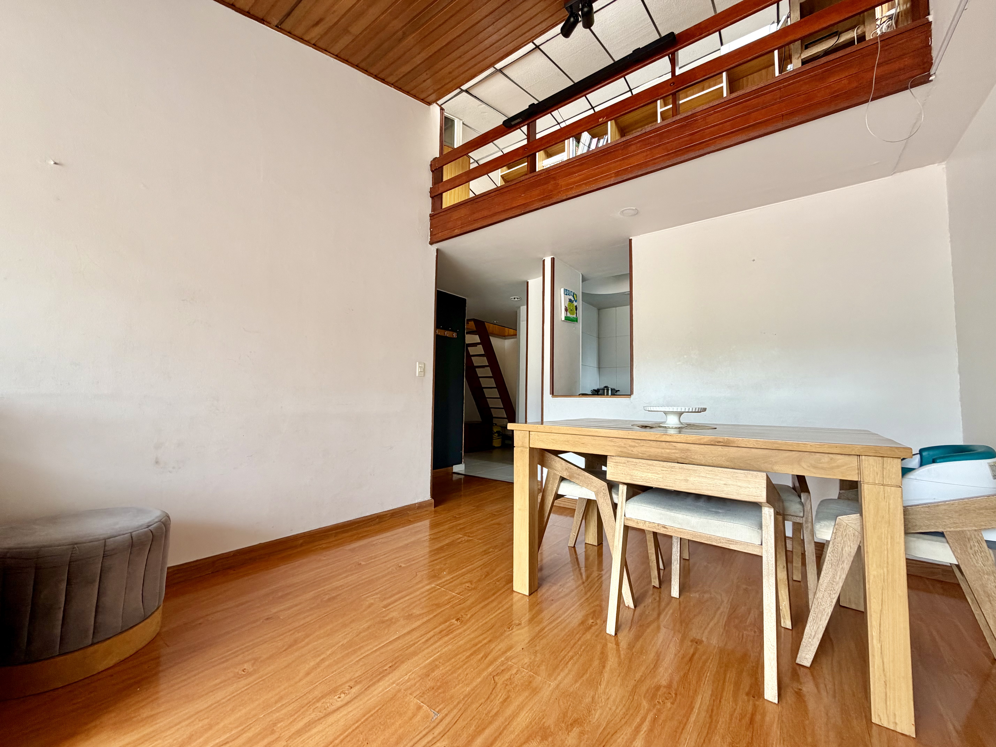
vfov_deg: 85.7
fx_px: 403
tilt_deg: +3.2
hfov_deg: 102.1
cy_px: 374
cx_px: 498
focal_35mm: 14
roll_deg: -0.7
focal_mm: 2.22
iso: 125
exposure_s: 1/121
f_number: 2.2
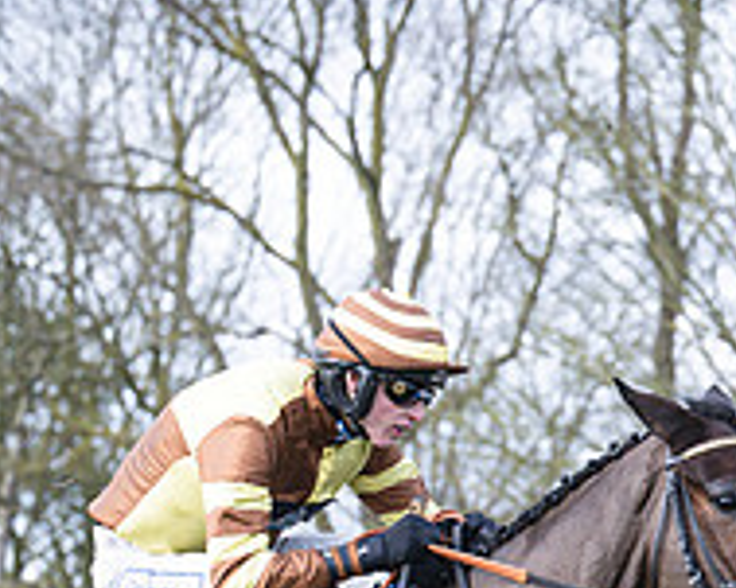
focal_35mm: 253
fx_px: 5508
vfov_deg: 6.1
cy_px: 773
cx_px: 601
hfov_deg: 7.6
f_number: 2.8
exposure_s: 1/1250
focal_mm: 70
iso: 400
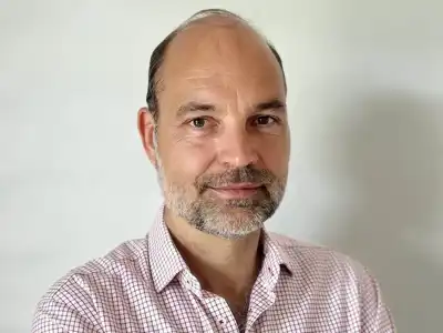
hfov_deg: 67.3
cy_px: 166
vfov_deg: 53.1
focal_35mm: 26
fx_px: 333
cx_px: 222
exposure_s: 1/121
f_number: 1.6
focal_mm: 5.1
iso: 125
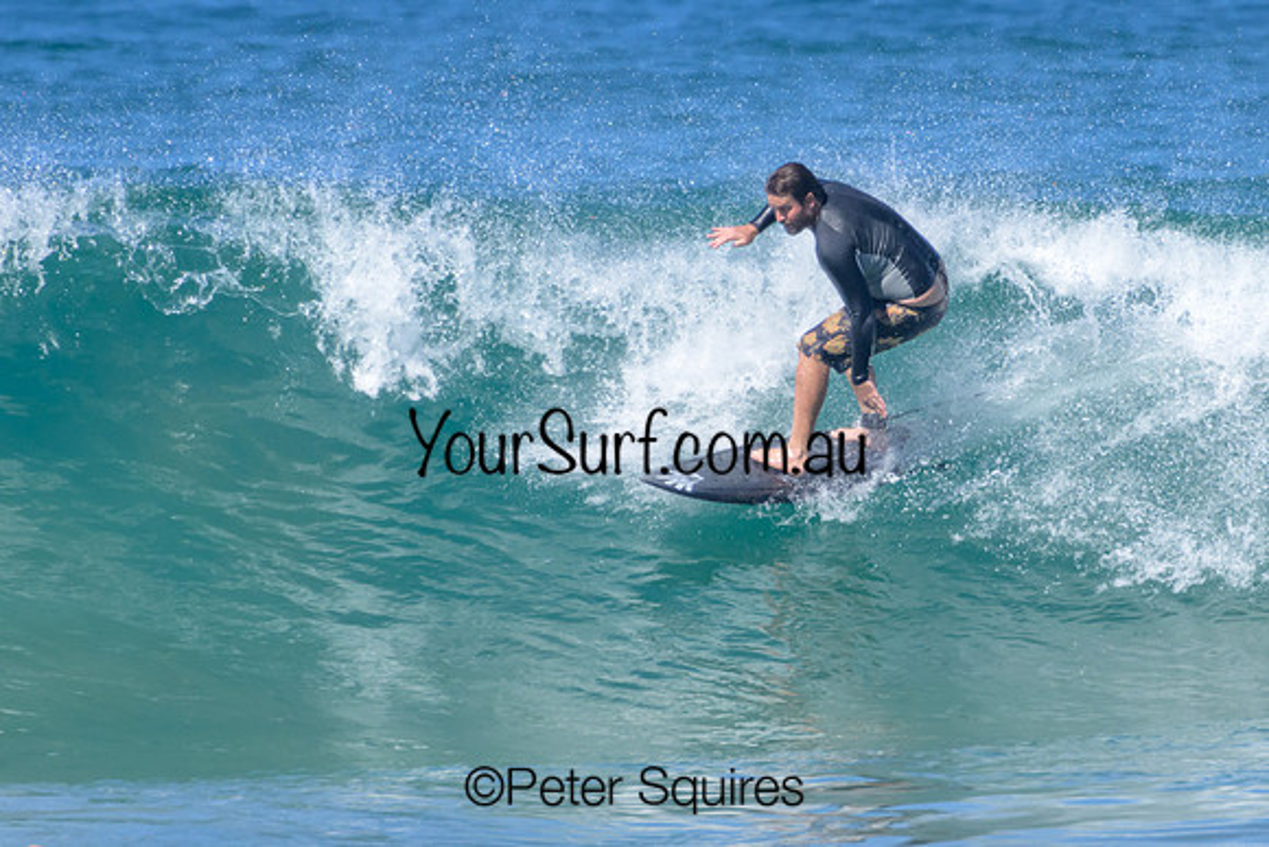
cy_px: 429
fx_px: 38633
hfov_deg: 1.9
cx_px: 743
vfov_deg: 1.3
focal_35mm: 1096
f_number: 11
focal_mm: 800
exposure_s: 1/2000
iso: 1250
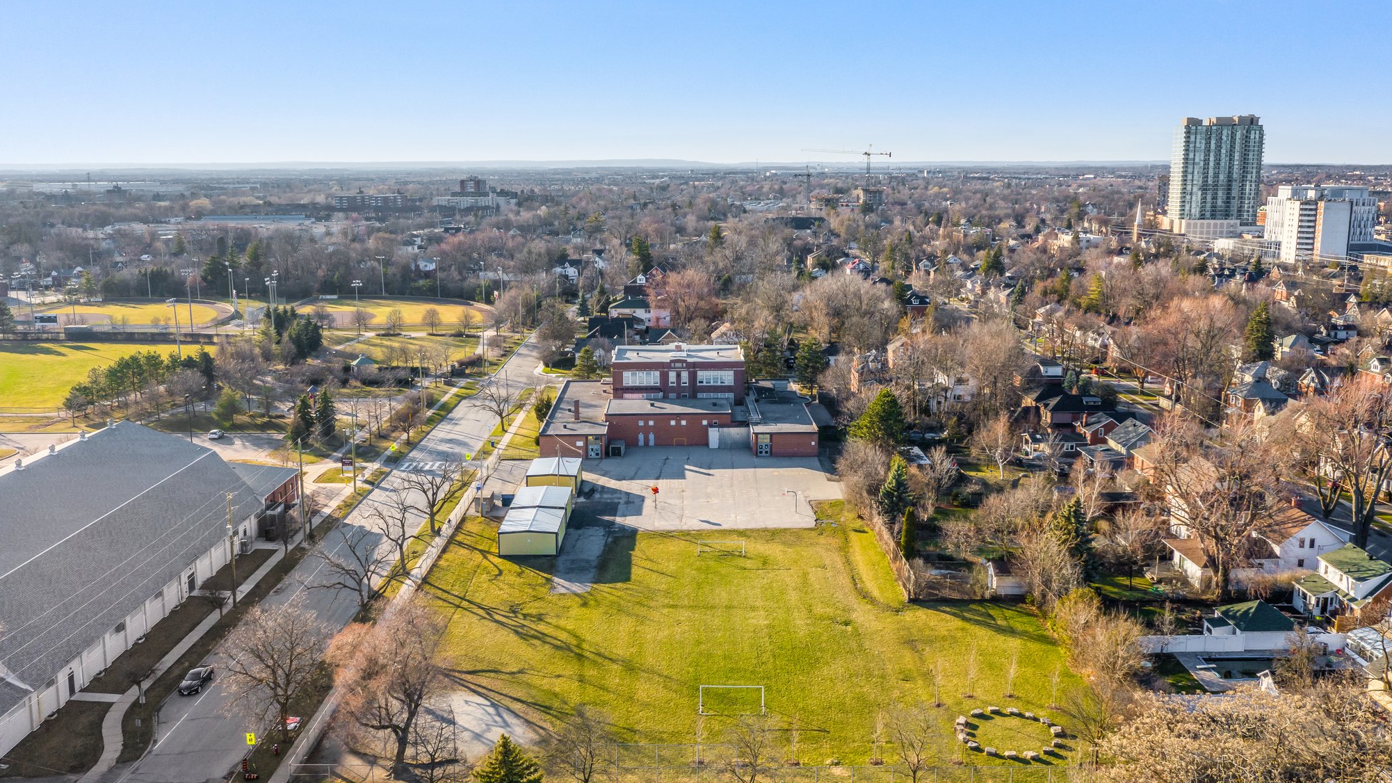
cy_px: 394
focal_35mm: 30
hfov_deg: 64.3
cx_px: 709
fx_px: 1107
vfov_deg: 38.9
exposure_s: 1/400
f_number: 5.6
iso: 100
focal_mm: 10.26
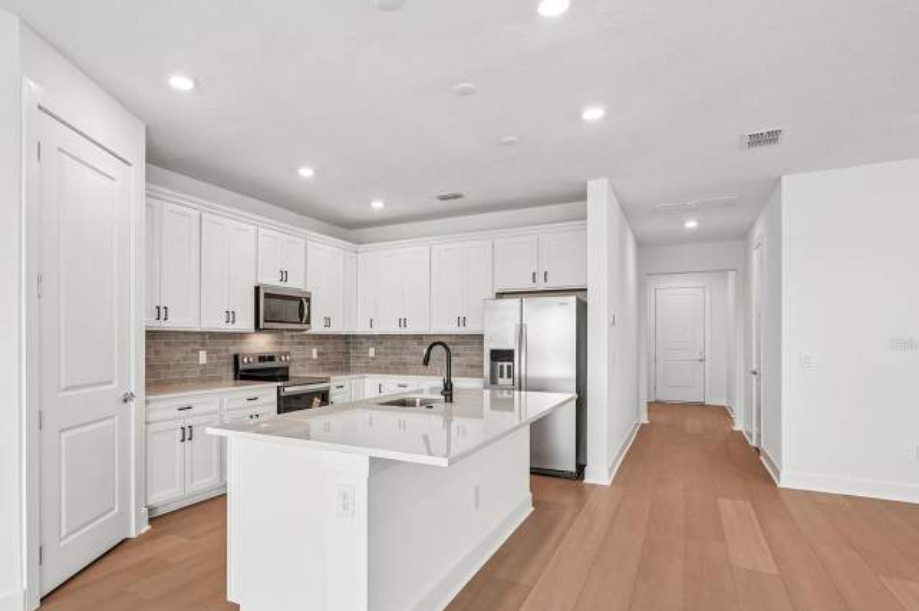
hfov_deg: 83.2
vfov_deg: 61.7
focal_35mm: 20
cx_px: 379
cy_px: 344
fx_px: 510
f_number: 8
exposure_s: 1/30
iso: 400
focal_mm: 16
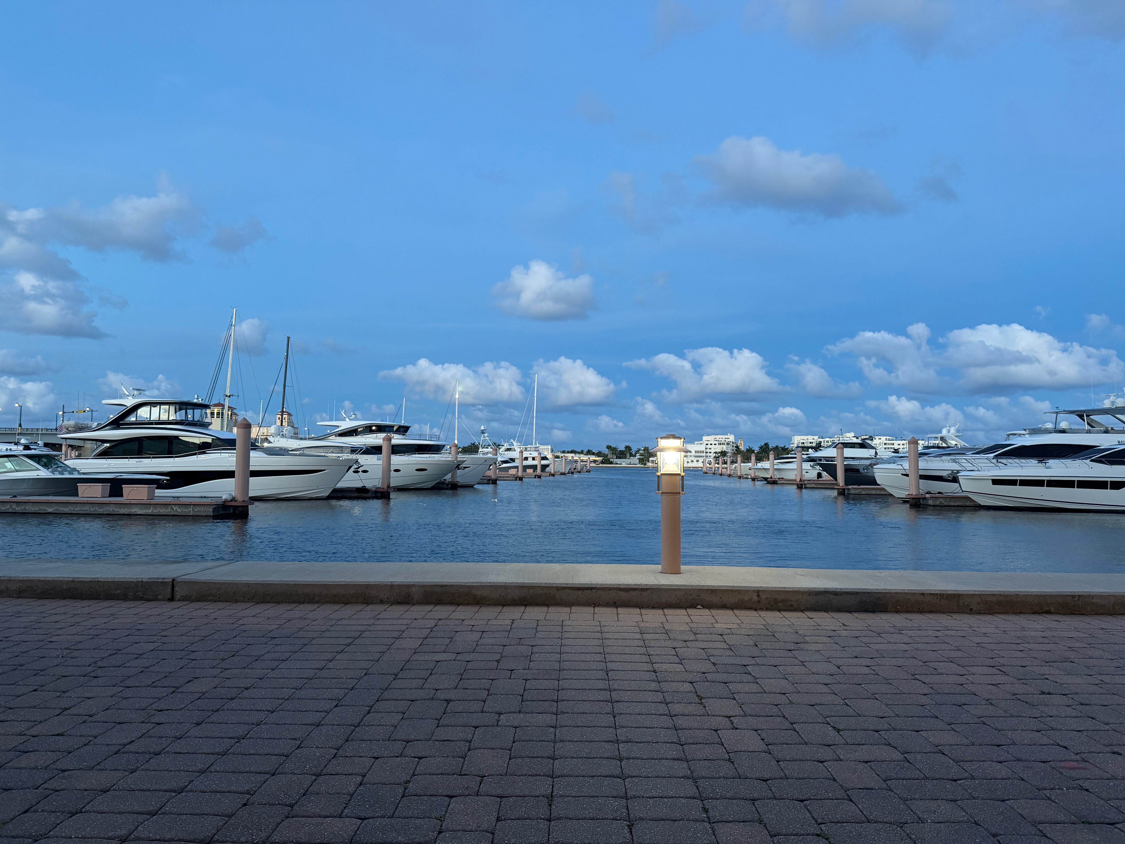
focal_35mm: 24
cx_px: 562
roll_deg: -0.1
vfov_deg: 56.8
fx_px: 780
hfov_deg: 71.6
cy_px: 422
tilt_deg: +2.7
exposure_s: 1/60
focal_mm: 6.76
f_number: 1.78
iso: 320
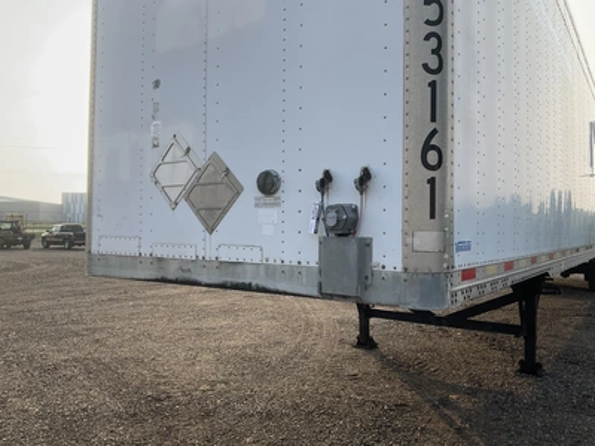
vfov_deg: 48.2
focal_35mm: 29
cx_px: 298
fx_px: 498
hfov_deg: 61.7
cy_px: 223
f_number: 1.8
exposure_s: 1/728
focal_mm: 3
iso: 25
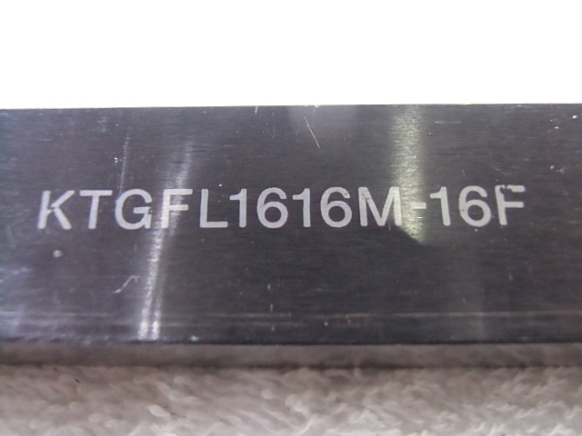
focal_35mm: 33
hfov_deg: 55.4
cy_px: 218
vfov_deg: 42.9
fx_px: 555
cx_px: 291
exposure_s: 1/30
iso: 800
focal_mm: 5.93
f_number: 3.7
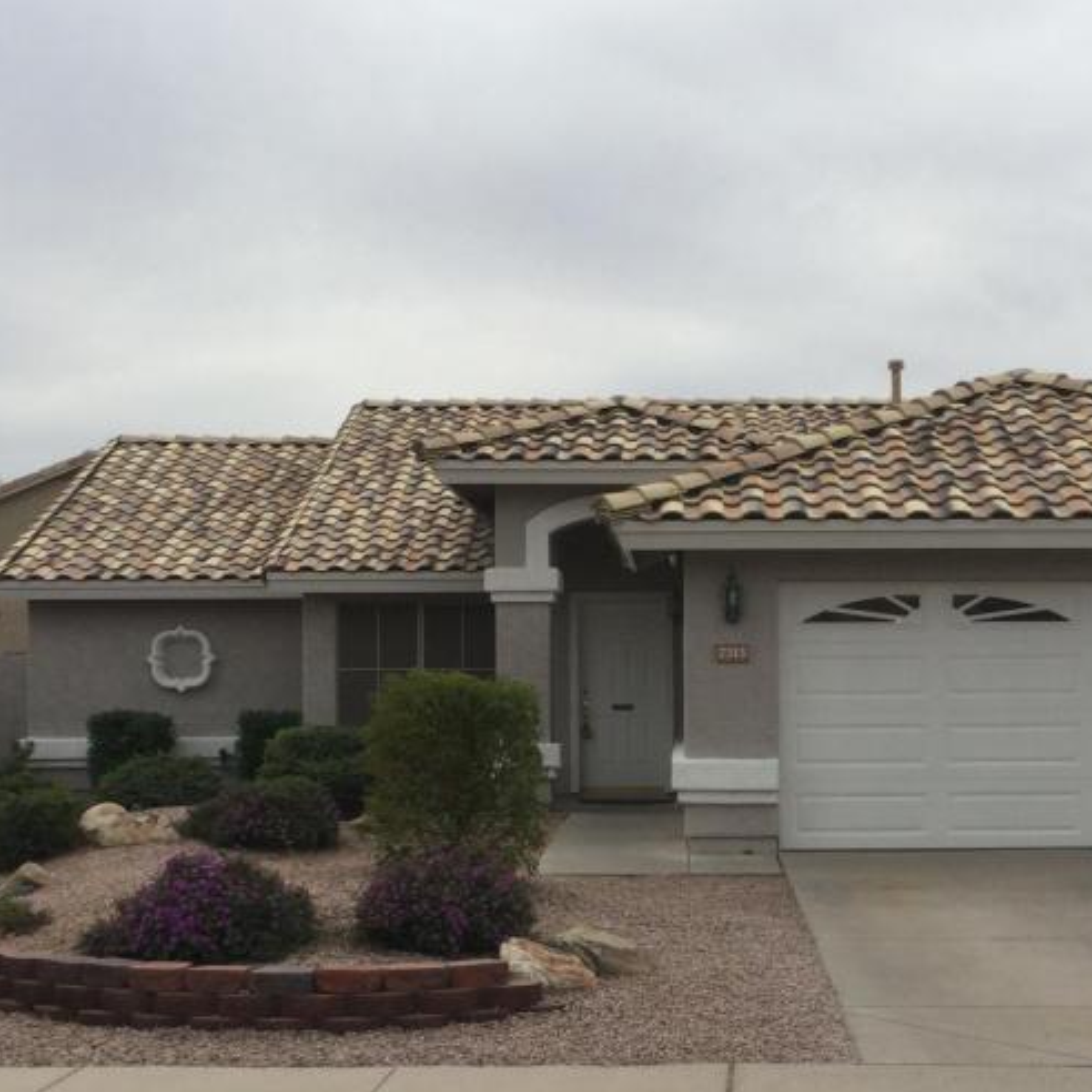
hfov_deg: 29.8
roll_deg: -0.1
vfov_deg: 30.0
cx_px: 726
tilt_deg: +0.2
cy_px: 668
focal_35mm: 57
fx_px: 2034
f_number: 2.4
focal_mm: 3.3
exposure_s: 1/1773
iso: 25
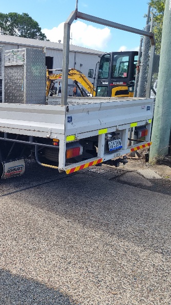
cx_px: 1
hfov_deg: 29.2
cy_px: 153
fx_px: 306
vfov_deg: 52.8
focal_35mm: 38
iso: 50
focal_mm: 5.4
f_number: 1.8
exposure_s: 1/2000
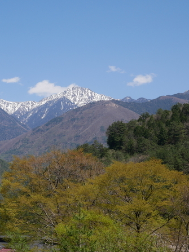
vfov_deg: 22.8
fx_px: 626
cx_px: 41
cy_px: 126
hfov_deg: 17.0
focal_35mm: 86
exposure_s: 1/400
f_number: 9
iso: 200
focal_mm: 32
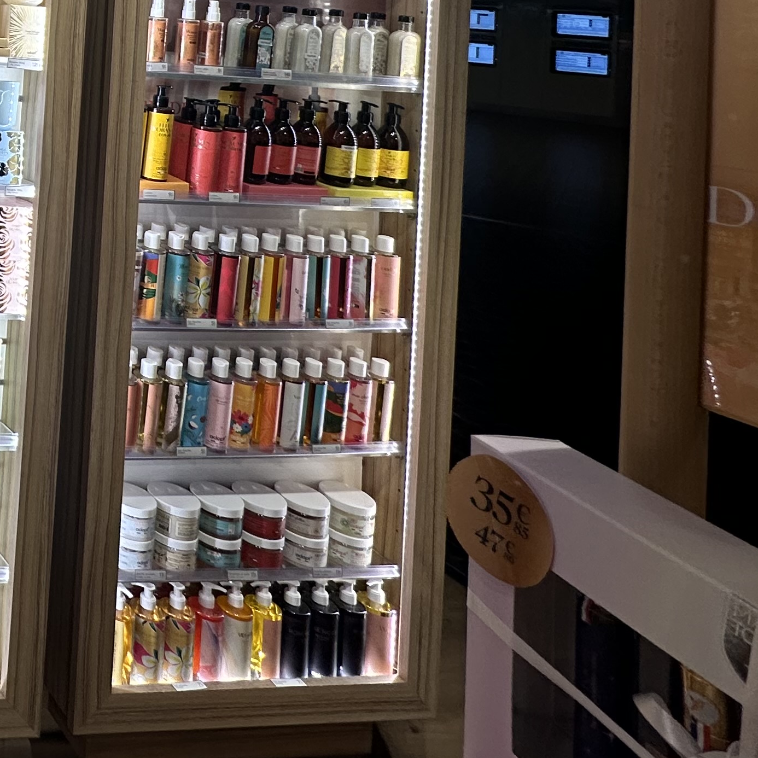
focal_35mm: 36
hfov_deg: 30.4
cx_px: -329
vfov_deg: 38.8
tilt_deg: +3.1
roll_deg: -4.0
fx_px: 892
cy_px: -54
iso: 50
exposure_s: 1/100
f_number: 2.2
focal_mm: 2.22
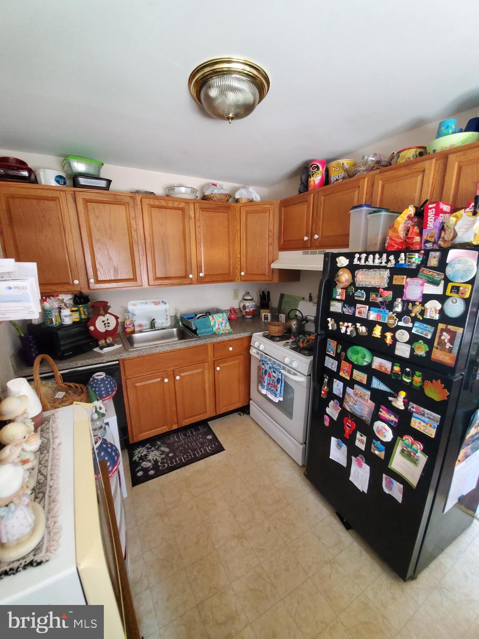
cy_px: 320
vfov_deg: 106.2
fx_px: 240
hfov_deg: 89.9
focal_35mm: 13
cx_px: 240
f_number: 2.2
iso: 1000
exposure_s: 1/33
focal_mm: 1.8
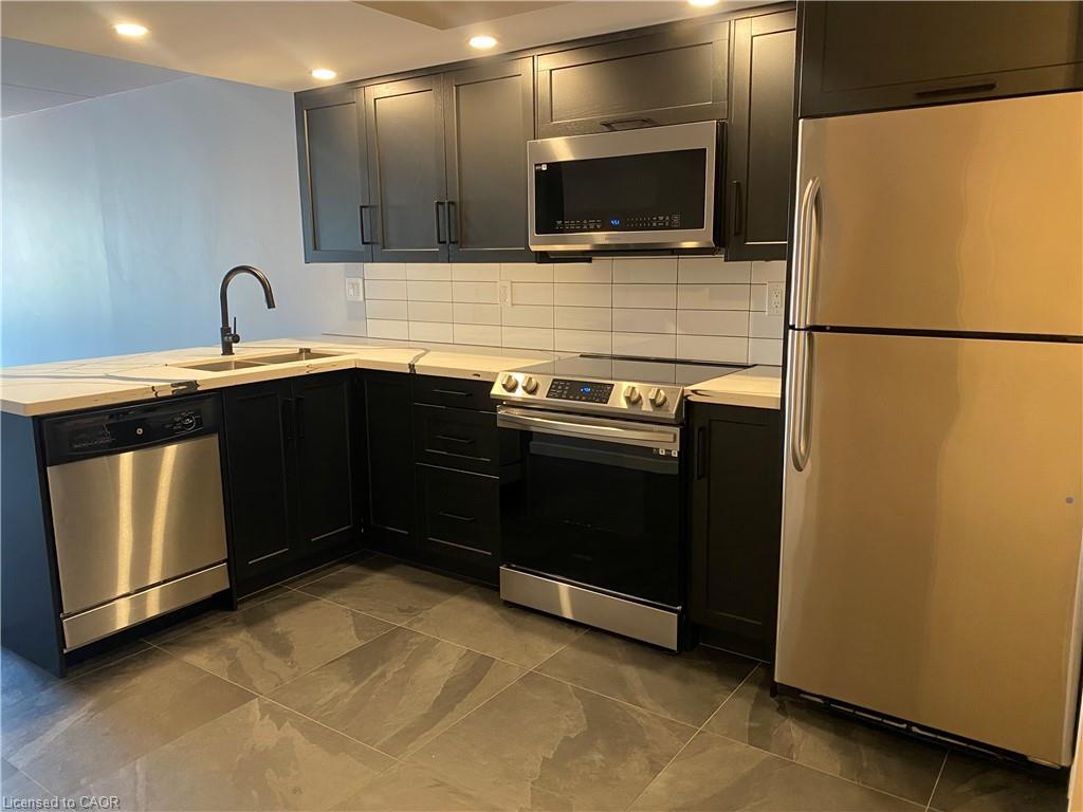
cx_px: 542
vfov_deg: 53.1
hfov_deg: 67.3
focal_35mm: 26
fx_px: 813
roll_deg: +0.5
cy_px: 406
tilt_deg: -9.9
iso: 320
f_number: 1.8
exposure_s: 1/60
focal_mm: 4.25
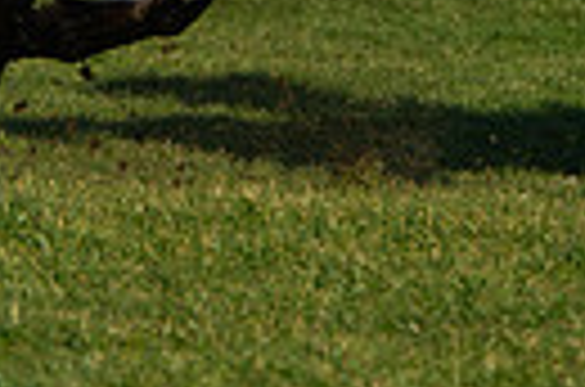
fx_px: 10504
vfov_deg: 2.1
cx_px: -225
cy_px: -392
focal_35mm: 648
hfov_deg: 3.2
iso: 500
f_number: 6.3
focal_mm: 145
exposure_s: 1/3200
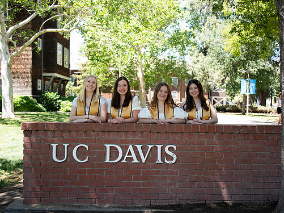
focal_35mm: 39
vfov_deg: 36.8
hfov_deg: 47.9
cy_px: 108
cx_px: 142
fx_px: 320
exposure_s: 1/800
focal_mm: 35
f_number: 3.8
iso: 640
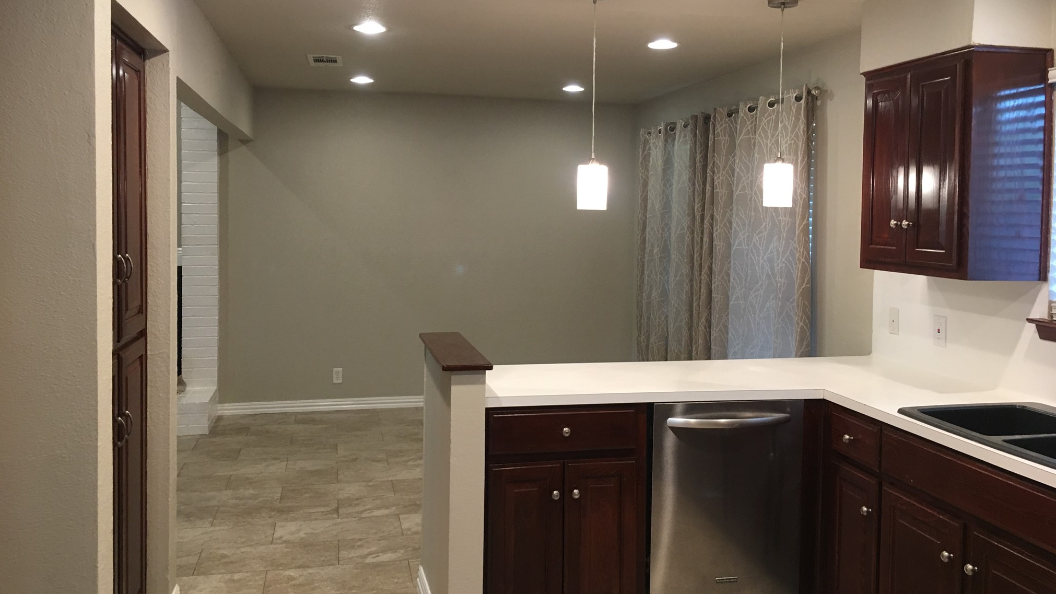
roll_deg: +0.1
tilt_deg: -0.7
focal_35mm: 32
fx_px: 896
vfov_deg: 36.6
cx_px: 529
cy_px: 244
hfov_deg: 61.0
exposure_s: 1/15
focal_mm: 4.15
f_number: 2.2
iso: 50
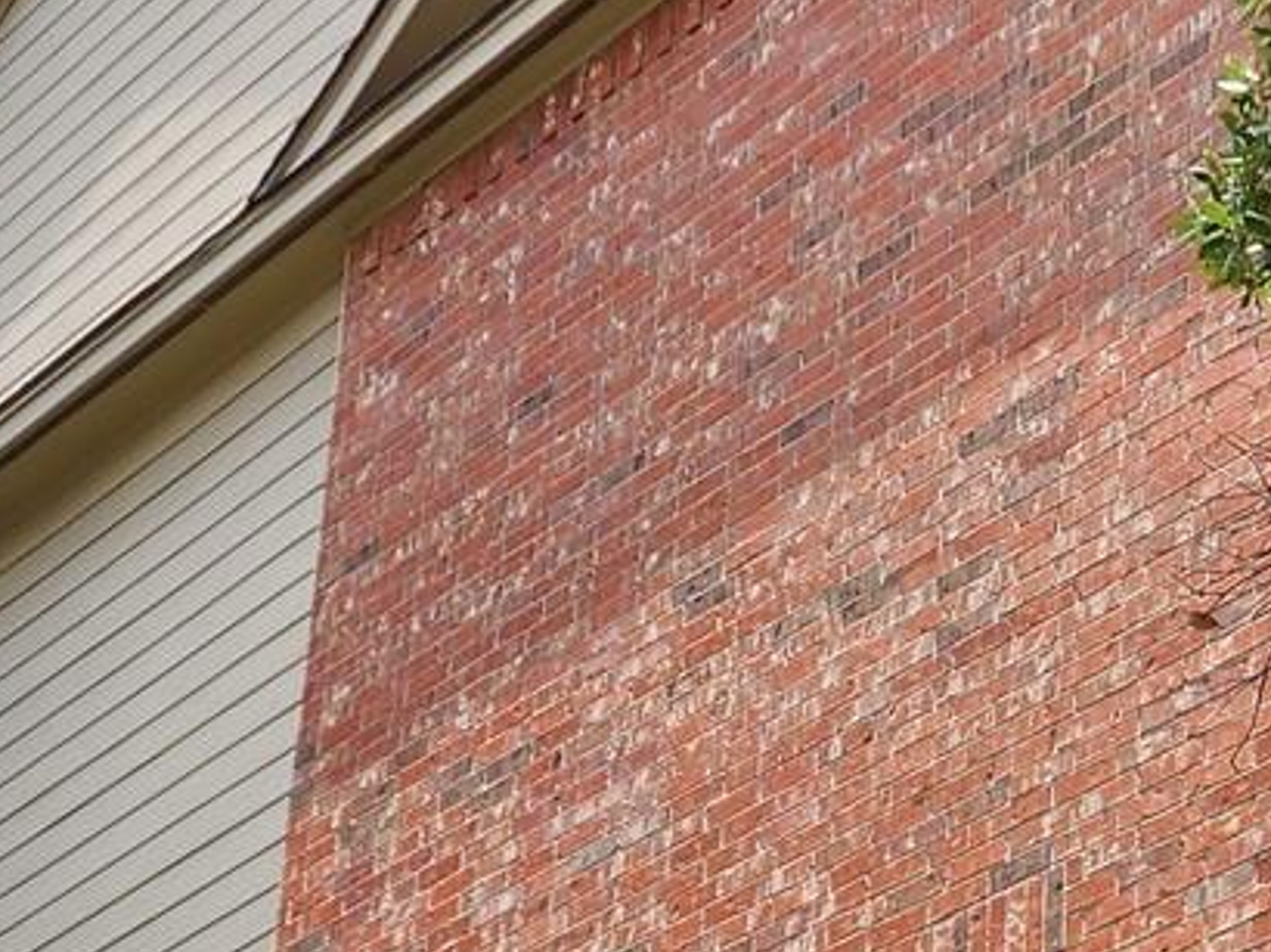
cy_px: 871
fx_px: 4220
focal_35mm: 115
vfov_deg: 12.8
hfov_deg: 16.7
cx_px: 1352
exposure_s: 1/771
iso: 12
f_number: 1.8
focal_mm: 6.4
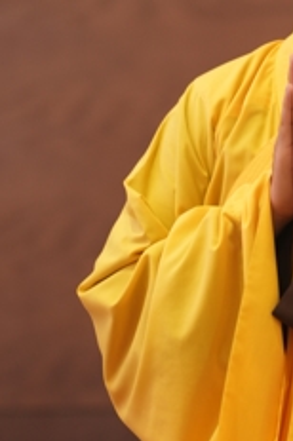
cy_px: 97
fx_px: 5155
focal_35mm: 421
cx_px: 313
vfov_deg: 4.9
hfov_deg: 3.3
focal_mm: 150
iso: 800
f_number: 2.8
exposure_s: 1/80
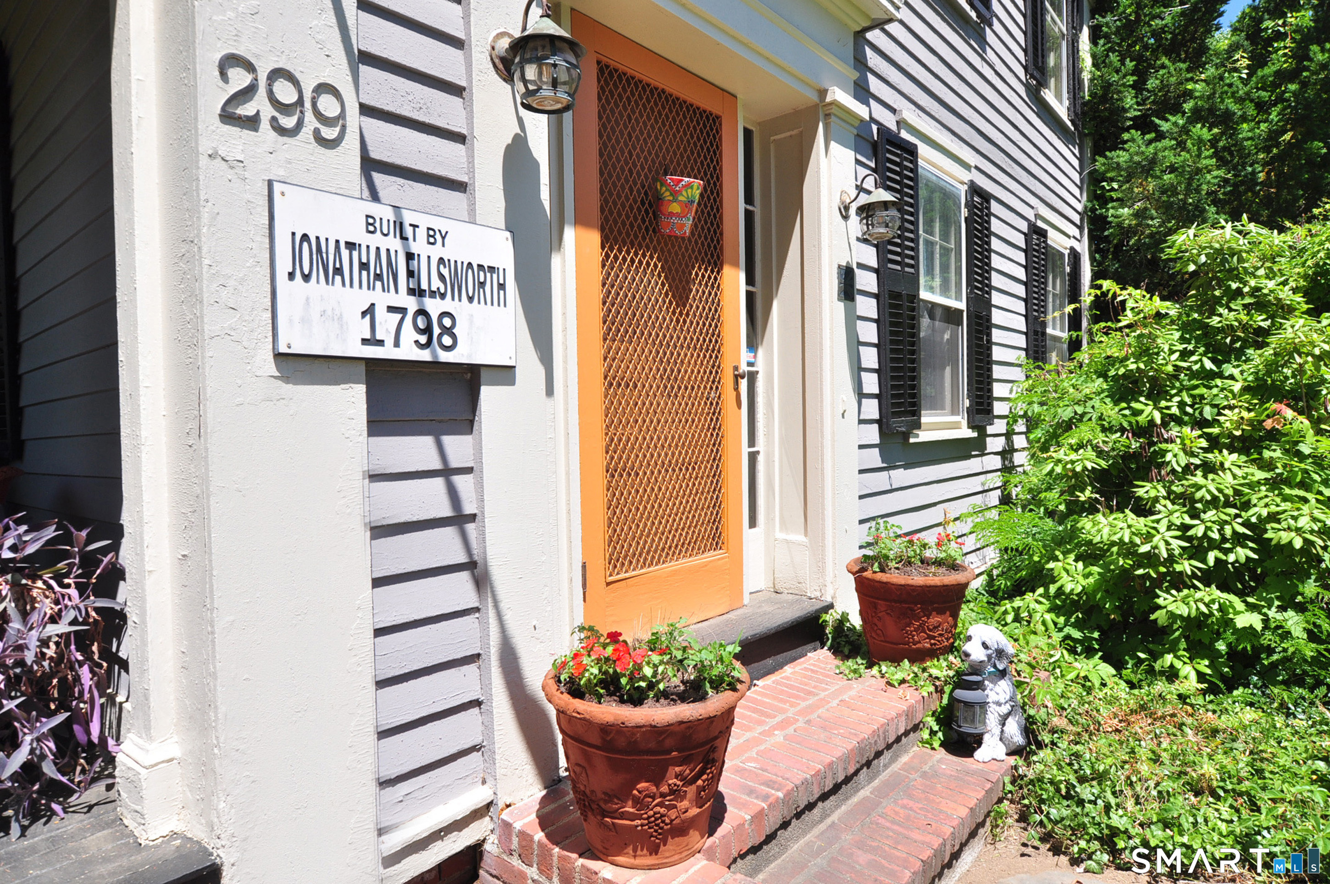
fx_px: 775
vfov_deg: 59.4
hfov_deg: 81.3
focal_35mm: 21
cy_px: 442
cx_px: 665
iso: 200
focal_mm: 14
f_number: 8
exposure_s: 1/250
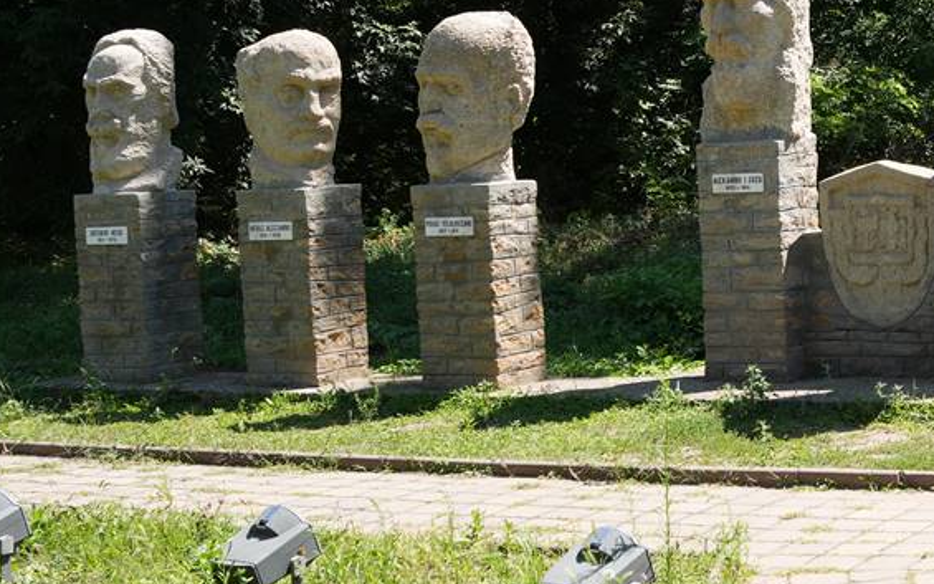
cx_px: 1225
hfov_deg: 23.3
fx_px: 1985
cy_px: 50
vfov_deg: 16.5
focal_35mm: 78
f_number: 6.3
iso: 100
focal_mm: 18
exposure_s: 1/160
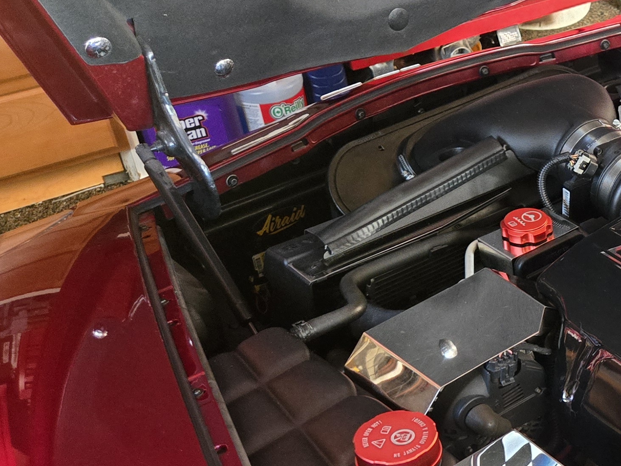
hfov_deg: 26.0
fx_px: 1130
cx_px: 816
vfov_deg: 23.1
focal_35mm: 63
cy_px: 336
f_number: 1.8
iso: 1000
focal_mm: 5.4
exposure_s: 1/60
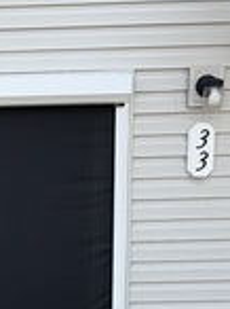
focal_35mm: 64
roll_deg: +1.0
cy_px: 278
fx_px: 569
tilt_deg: -7.1
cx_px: -70
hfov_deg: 20.8
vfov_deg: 29.1
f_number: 2.2
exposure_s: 1/770
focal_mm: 2.22
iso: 40
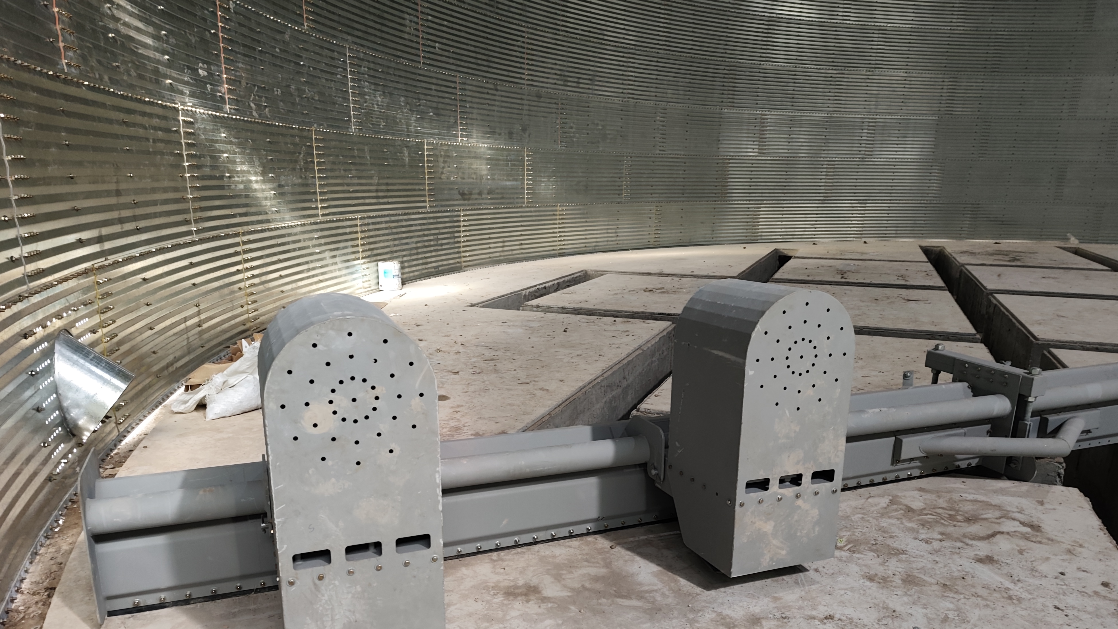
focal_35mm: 26
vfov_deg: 43.9
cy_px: 410
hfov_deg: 71.9
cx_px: 572
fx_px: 771
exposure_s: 1/25
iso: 2500
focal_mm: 6.19
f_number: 1.65
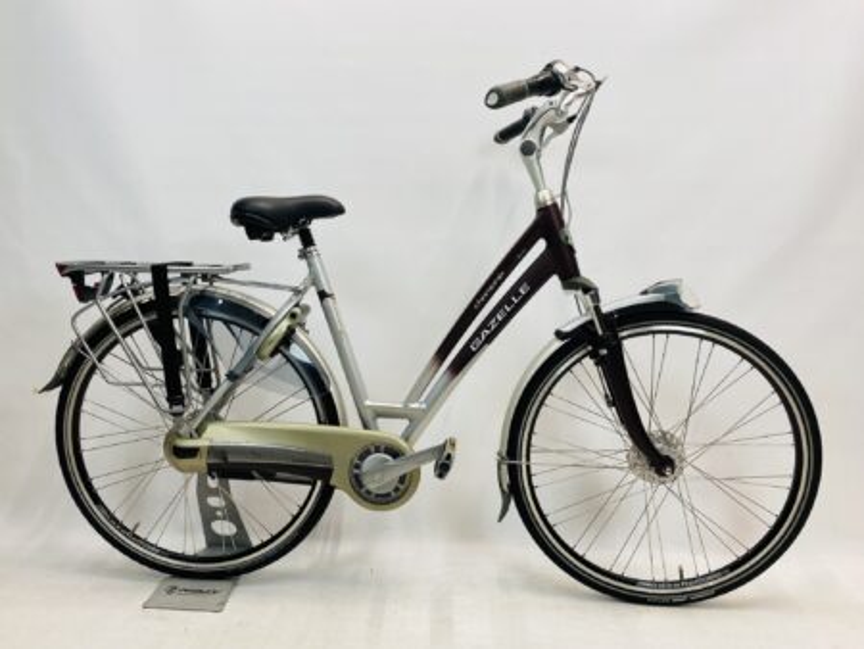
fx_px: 649
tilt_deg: -9.0
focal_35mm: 26
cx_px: 432
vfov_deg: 53.1
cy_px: 324
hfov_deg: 67.3
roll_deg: -0.4
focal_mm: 4.25
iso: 50
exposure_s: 1/100
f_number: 1.8
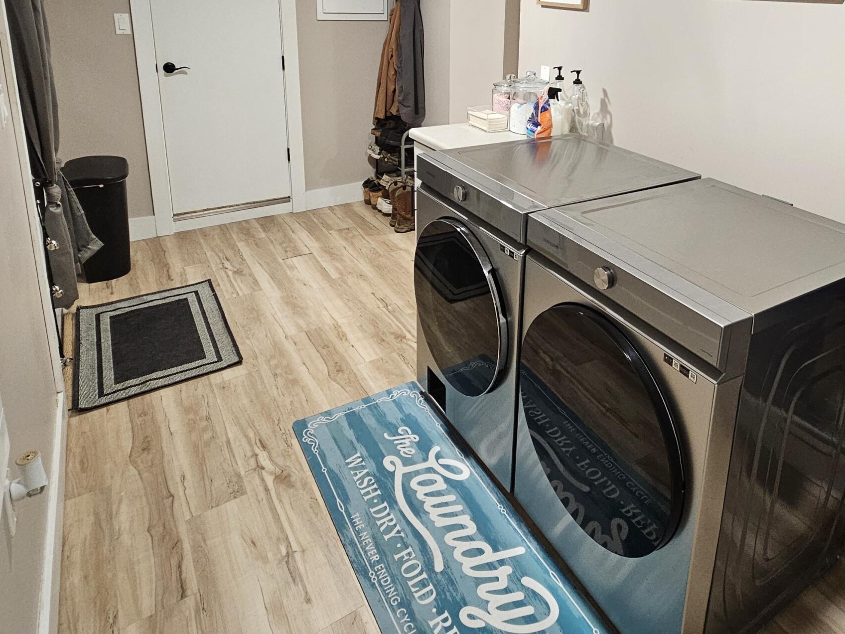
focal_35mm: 23
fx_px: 561
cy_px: 143
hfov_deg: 72.5
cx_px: 535
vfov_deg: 55.4
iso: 400
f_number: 2.2
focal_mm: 2.2
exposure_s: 1/60
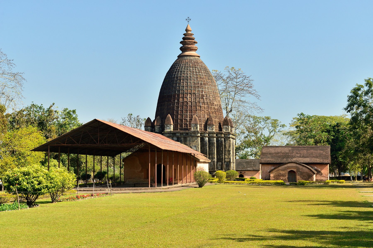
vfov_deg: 19.5
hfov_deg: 28.8
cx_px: 186
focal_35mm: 70
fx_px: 725
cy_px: 124
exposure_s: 1/320
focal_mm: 70
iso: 450
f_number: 8
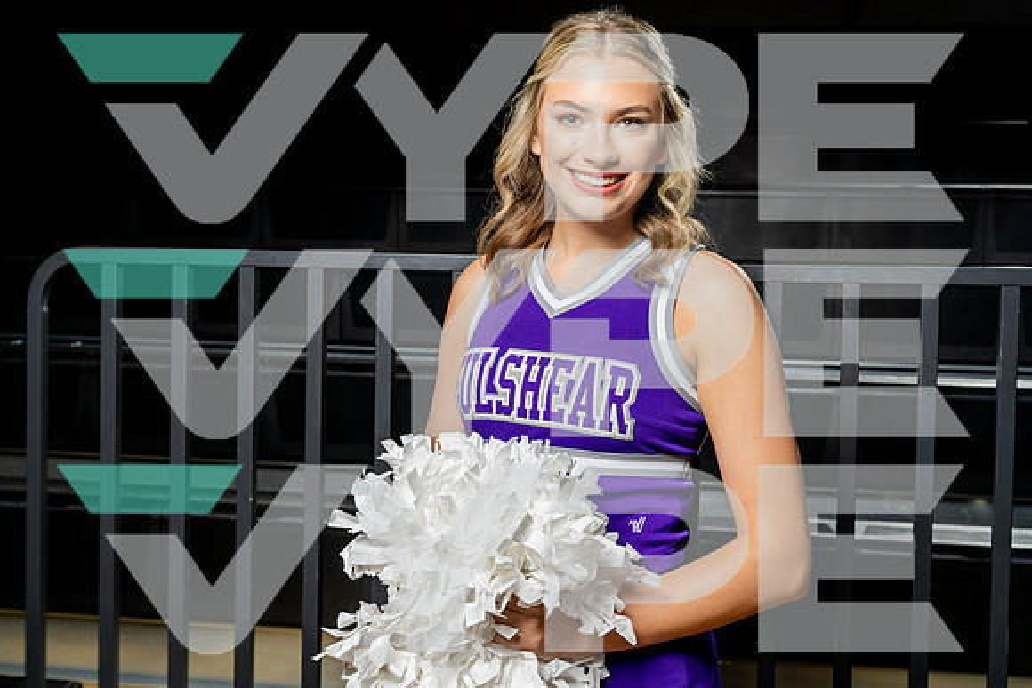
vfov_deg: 26.8
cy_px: 353
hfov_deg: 39.2
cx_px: 529
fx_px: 1447
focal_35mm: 50
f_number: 6.3
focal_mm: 48
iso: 100
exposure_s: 1/250
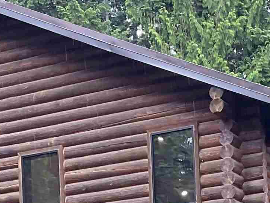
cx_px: 185
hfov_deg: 16.1
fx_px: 952
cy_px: 315
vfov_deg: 11.6
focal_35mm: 122
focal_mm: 3
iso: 32
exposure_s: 1/120
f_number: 1.8
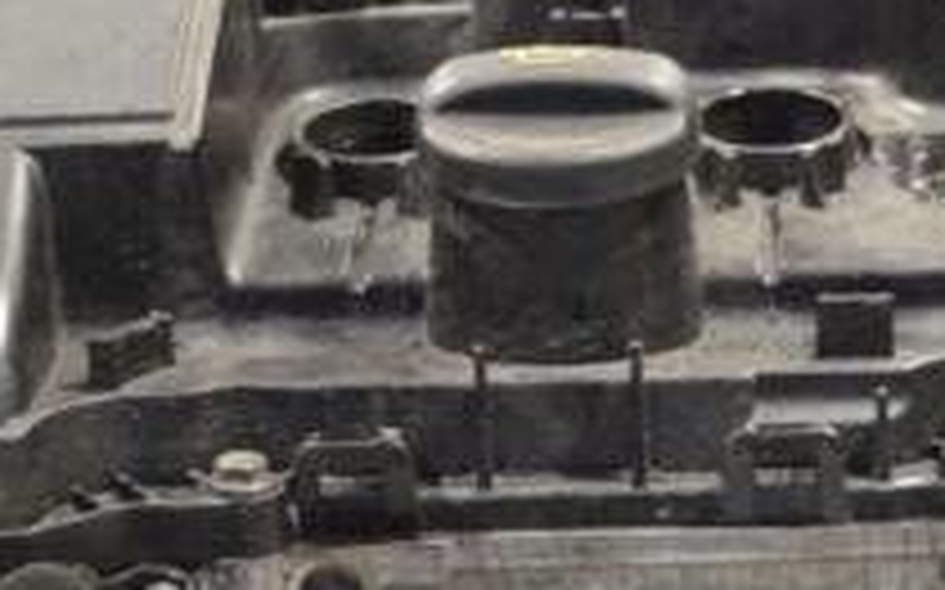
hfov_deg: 11.9
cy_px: 455
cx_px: 914
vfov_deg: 7.5
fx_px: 4505
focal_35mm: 175
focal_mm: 40
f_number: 5.3
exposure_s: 1/30
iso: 720
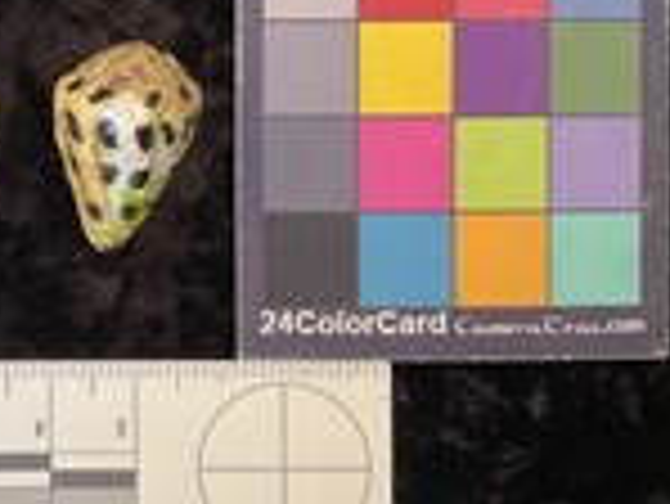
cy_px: 128
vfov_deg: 21.5
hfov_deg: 26.9
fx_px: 1317
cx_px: -4
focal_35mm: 68
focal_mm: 3
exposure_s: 1/50
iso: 50
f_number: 1.8
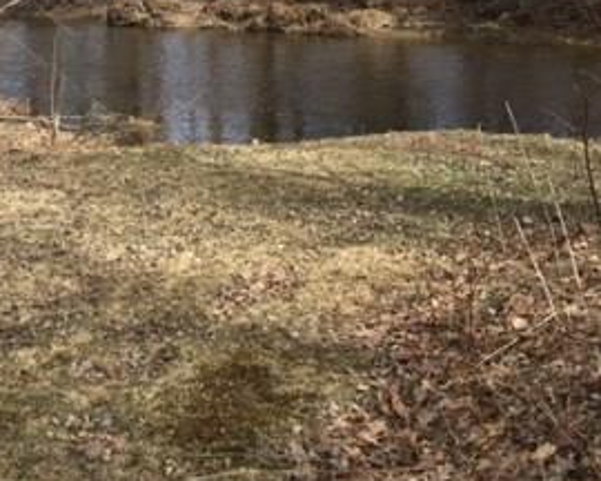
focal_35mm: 67
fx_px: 1192
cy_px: 45
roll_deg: +0.5
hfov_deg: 28.1
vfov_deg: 22.2
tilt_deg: -7.6
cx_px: 196
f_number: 2.2
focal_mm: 4.15
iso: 32
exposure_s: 1/1099
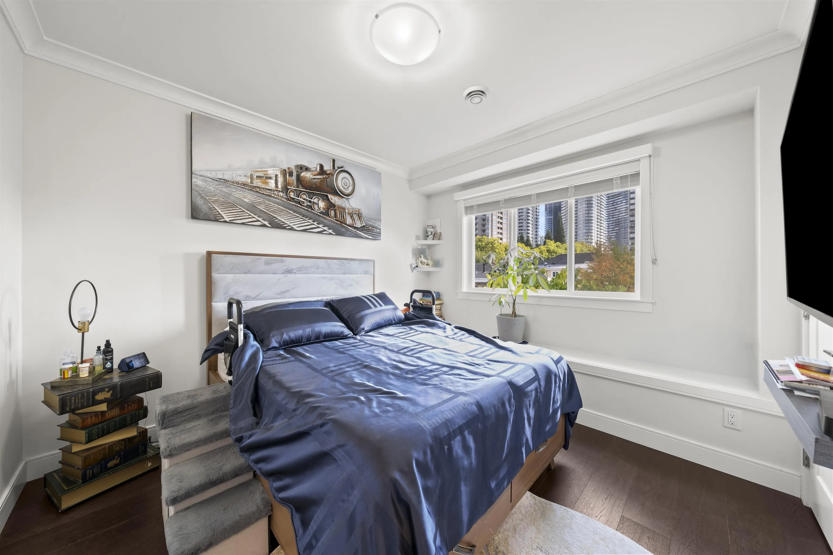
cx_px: 416
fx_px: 278
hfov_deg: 112.6
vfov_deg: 90.0
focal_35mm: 12
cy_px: 278
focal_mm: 12
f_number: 11
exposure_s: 3.2
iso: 400
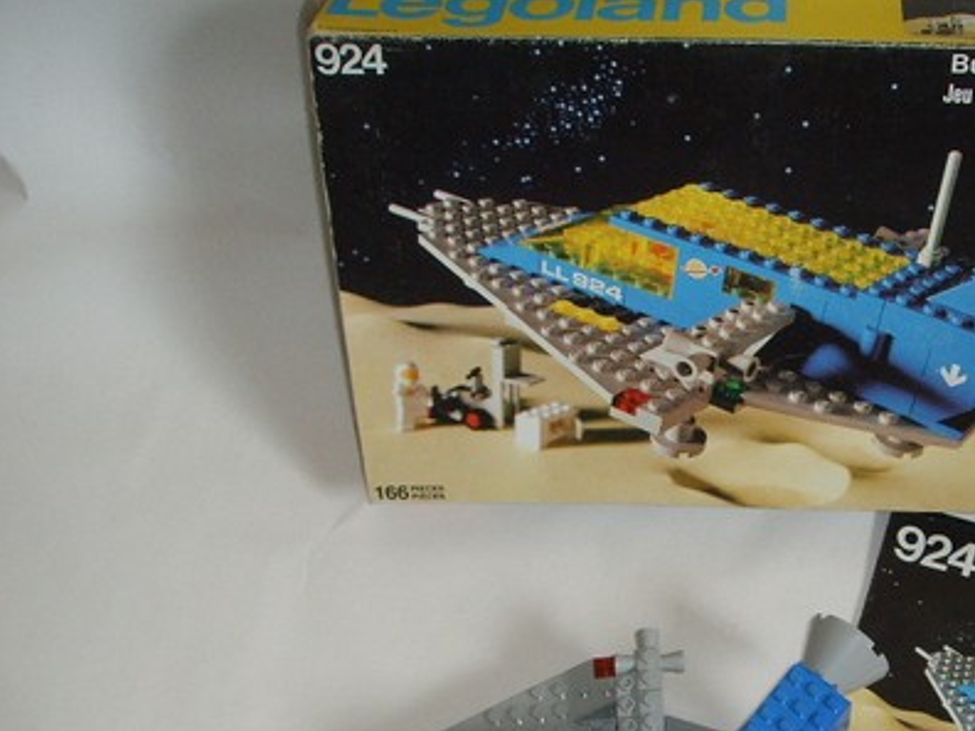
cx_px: 746
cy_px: 541
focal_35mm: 63
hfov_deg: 30.2
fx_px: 1774
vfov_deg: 23.1
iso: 100
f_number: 3.5
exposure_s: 1/45
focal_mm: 6.6
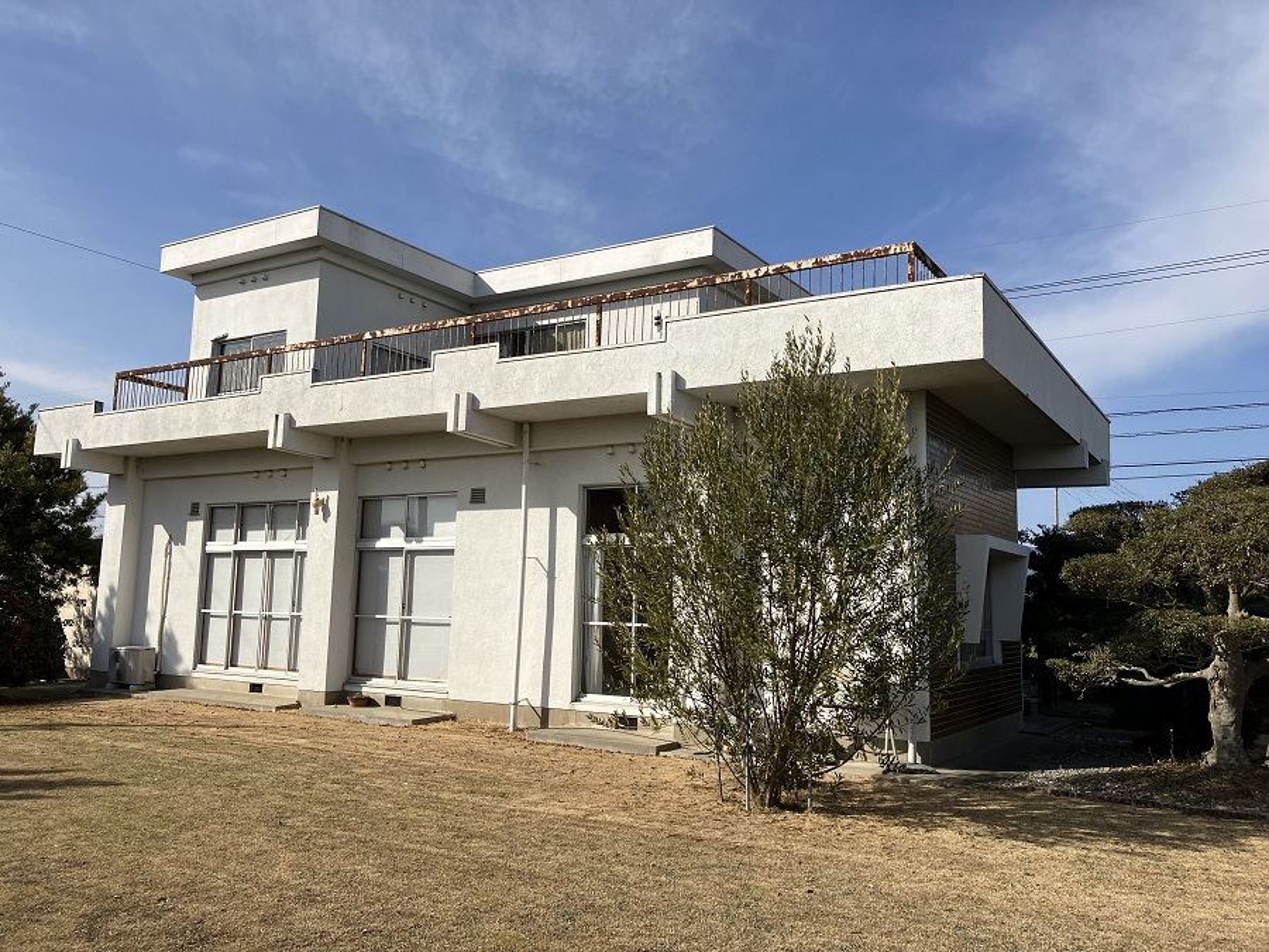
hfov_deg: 63.4
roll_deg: -0.4
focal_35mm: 28
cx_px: 634
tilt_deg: +8.3
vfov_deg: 49.7
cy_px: 476
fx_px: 1026
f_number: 1.8
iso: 32
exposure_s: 1/3040
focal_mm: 3.99
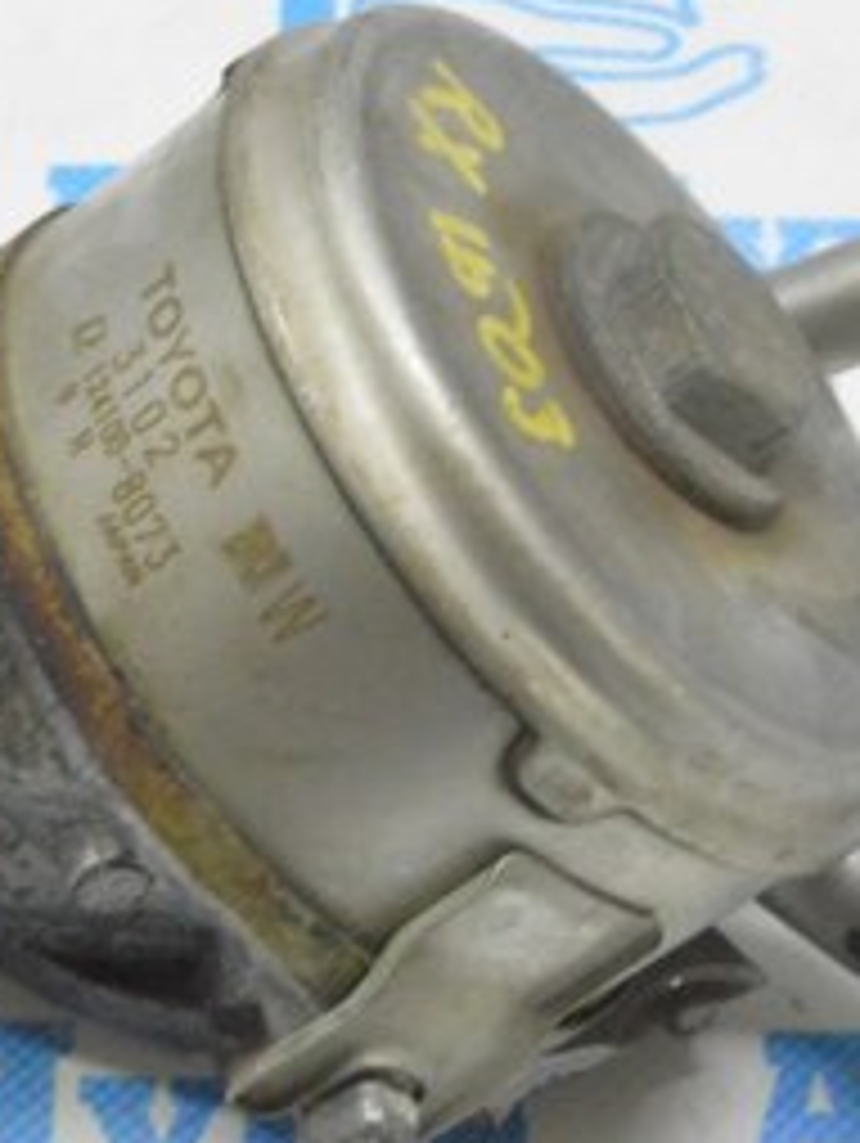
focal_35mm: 145
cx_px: 365
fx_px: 4795
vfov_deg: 13.6
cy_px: 443
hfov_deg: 10.2
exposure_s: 1/15
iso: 6400
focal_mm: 40
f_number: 20
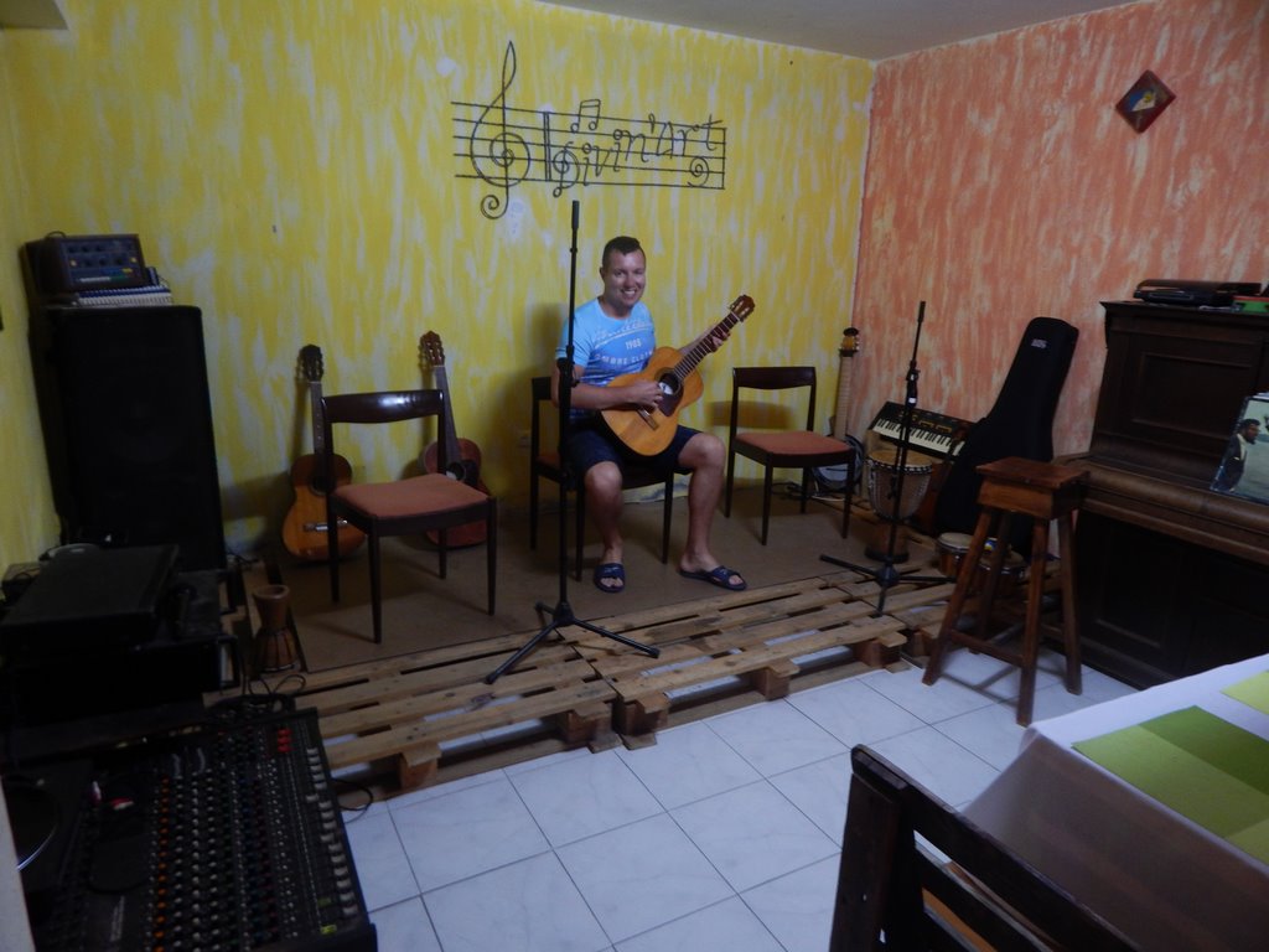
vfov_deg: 61.1
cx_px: 634
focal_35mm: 22
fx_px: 807
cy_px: 476
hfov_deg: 76.4
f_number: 3
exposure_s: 1/4
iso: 200
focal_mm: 4
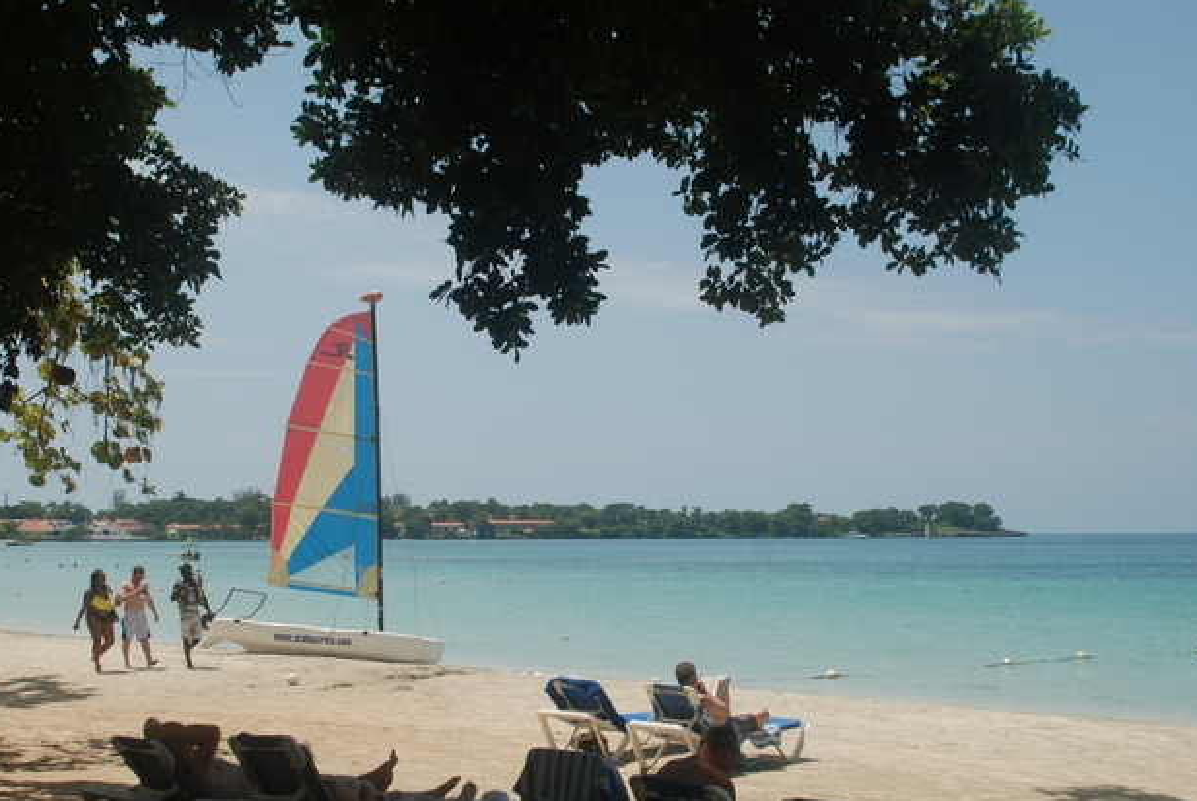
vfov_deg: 24.0
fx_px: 1884
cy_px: 469
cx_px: 583
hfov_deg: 35.2
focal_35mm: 57
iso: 100
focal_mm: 31
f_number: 8
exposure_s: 1/250
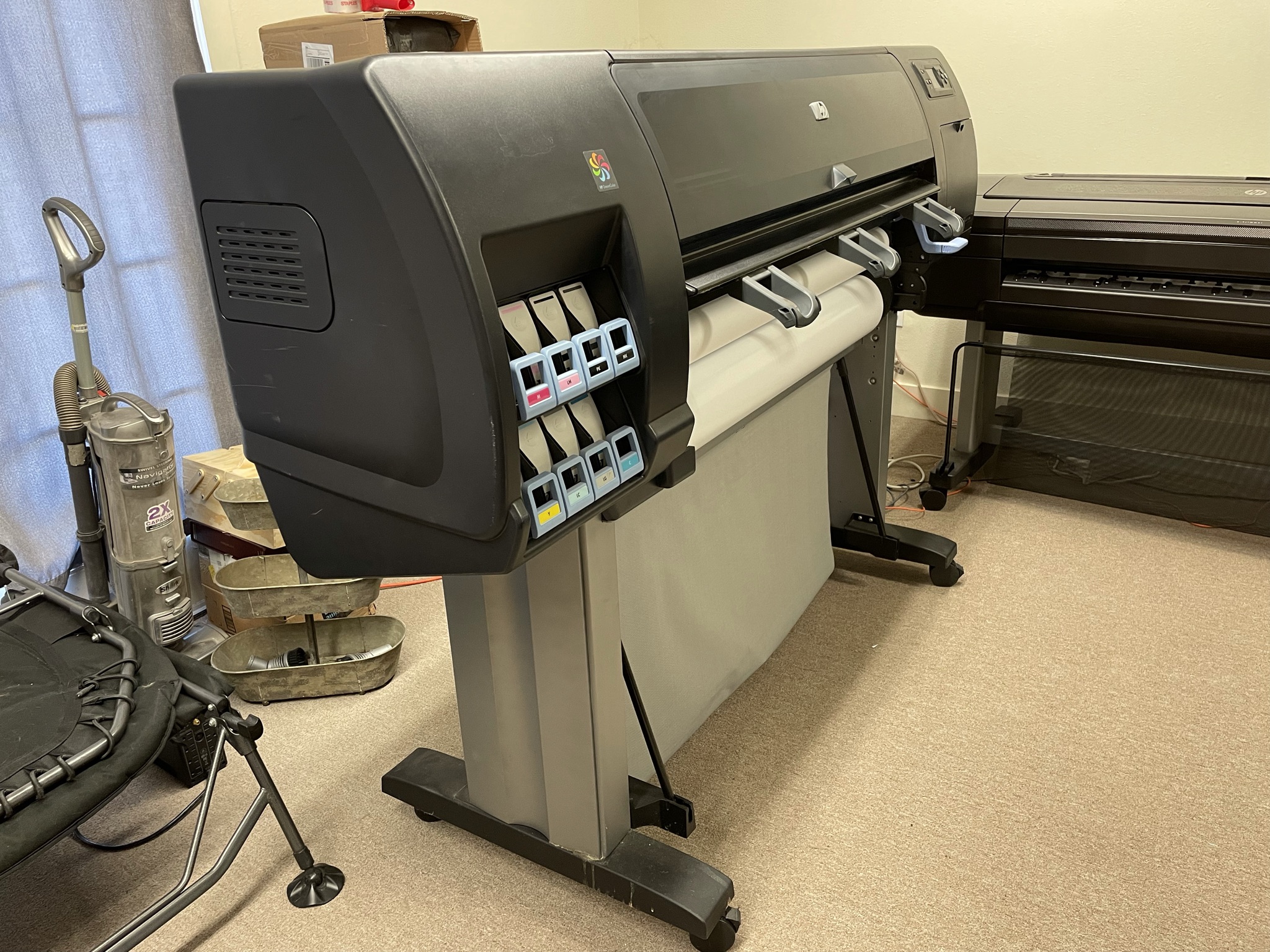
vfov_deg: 53.1
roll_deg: +3.0
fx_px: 954
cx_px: 635
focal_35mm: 26
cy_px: 476
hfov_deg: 67.3
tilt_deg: -22.0
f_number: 1.6
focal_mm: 4.2
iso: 200
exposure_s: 1/60
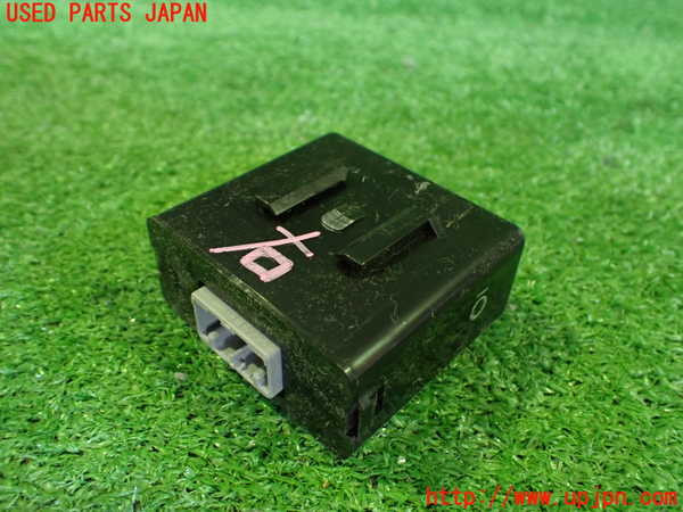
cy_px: 256
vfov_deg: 46.8
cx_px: 342
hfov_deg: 60.0
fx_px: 592
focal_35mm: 30
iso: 800
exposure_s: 1/30
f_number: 2.3
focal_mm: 5.4
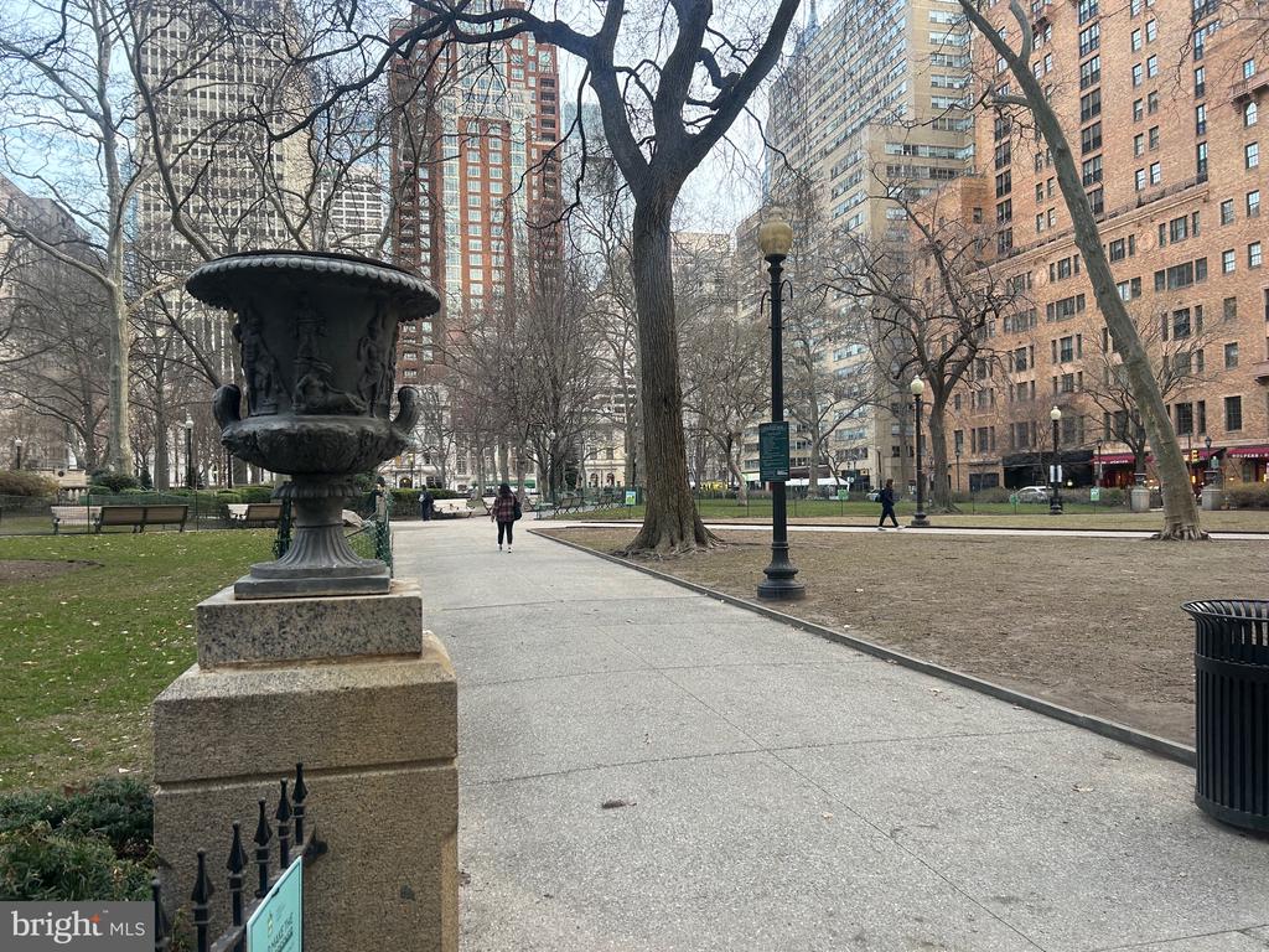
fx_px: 953
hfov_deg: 67.3
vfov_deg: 53.1
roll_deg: +0.0
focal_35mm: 26
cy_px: 476
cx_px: 634
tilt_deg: +1.6
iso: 64
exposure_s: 1/121
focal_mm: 5.7
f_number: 1.5
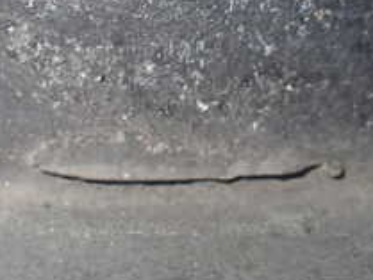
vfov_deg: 16.9
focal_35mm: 86
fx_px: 927
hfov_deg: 22.6
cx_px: 118
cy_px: 7
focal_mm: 5.4
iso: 640
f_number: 2.3
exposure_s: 1/125
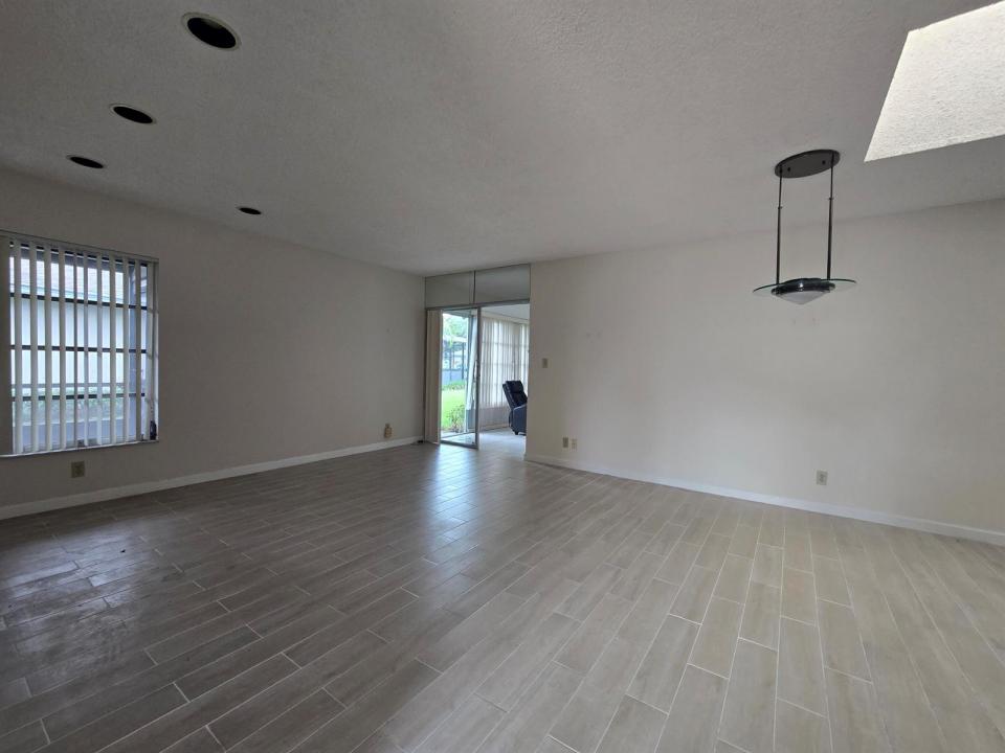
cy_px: 376
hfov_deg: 106.2
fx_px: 377
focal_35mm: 13
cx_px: 502
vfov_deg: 89.9
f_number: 2.2
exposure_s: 1/60
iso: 125
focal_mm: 2.2
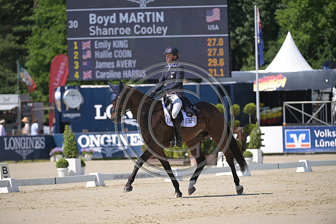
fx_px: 2801
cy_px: 112
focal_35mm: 300
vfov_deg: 4.6
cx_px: 168
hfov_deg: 6.9
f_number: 5
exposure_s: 1/1250
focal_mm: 300
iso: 250
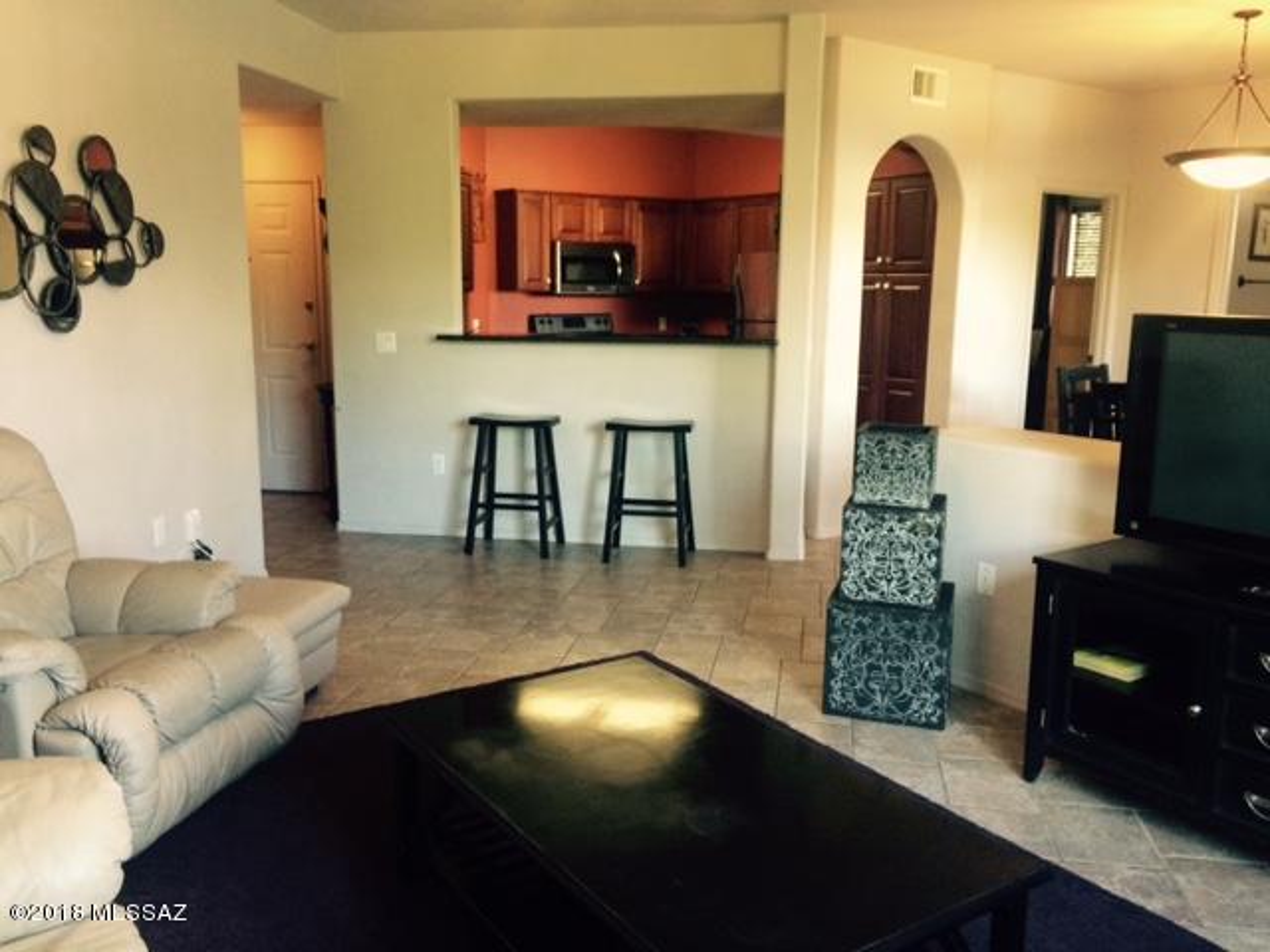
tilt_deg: -12.2
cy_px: 476
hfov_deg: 61.7
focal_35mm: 29
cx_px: 635
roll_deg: +0.6
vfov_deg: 48.2
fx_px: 1064
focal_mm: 4.15
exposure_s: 1/30
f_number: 2.2
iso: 200
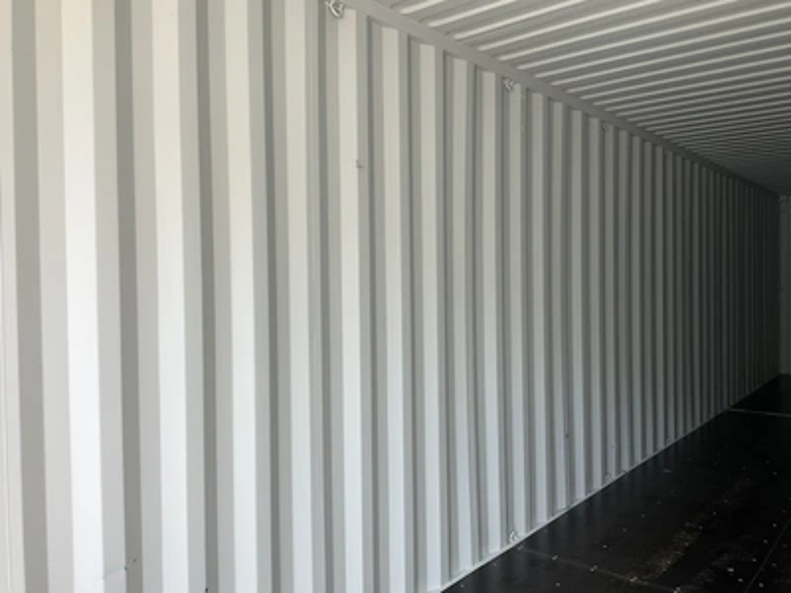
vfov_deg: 48.2
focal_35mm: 29
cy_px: 296
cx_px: 396
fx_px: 663
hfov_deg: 61.7
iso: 20
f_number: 1.8
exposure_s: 1/122
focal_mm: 3
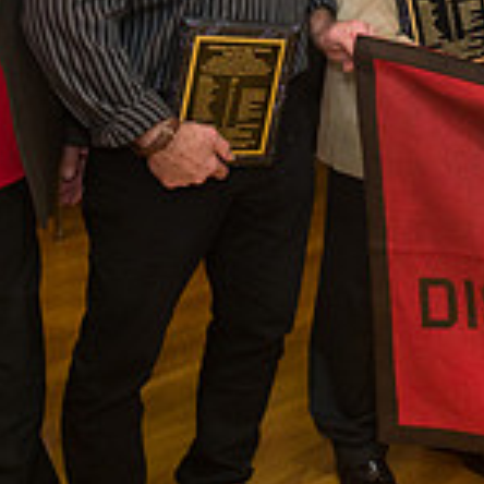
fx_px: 1408
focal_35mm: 89
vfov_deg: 18.7
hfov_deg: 17.8
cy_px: -48
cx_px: 687
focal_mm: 24
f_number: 3.2
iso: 1000
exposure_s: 1/125
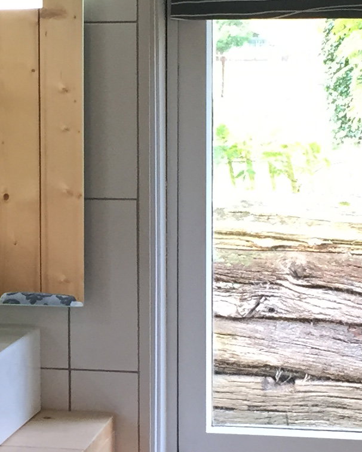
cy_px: 236
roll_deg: +0.9
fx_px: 1633
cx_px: 24
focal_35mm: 122
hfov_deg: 12.5
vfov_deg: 15.8
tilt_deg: -5.0
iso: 50
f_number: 2.2
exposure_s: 1/33
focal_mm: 4.15
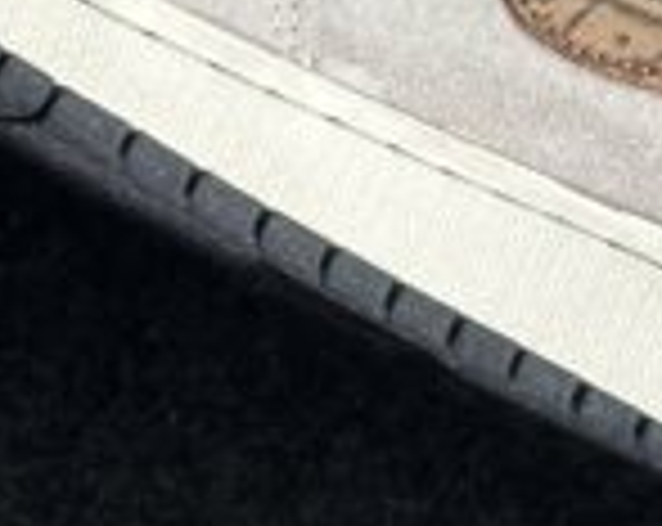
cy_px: 605
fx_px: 4986
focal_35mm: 255
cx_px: 446
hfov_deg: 7.6
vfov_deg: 6.0
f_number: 1.78
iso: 100
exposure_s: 1/53
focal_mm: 6.86
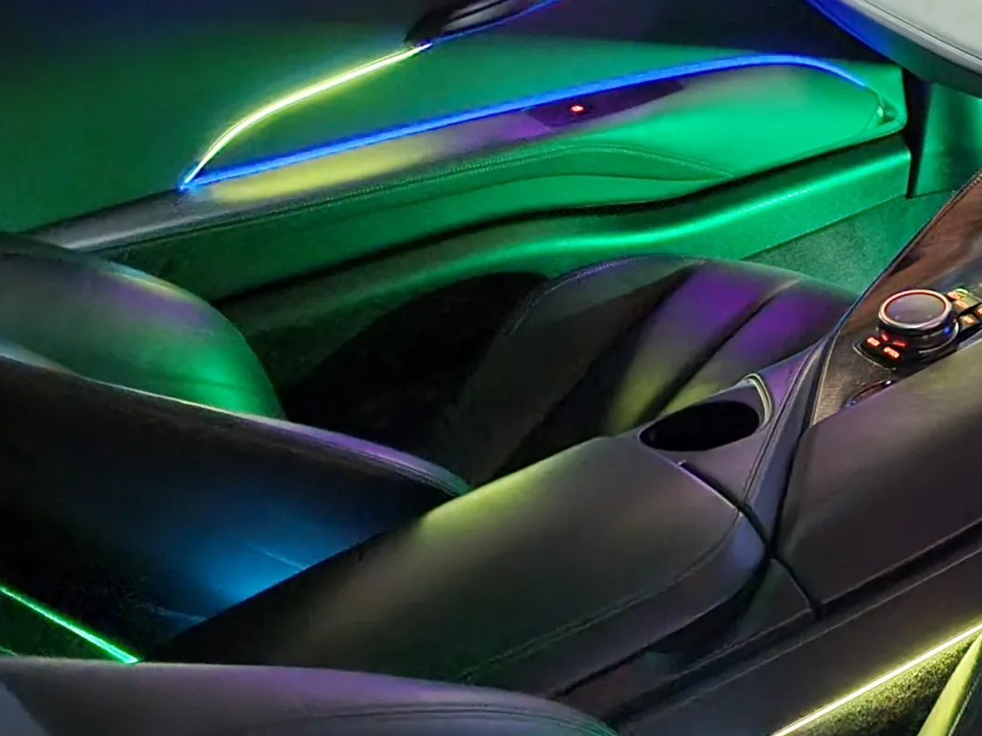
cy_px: 460
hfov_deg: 28.8
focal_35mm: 58
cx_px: 1180
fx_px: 1645
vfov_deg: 25.2
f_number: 1.8
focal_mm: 6.7
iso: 1600
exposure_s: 1/10
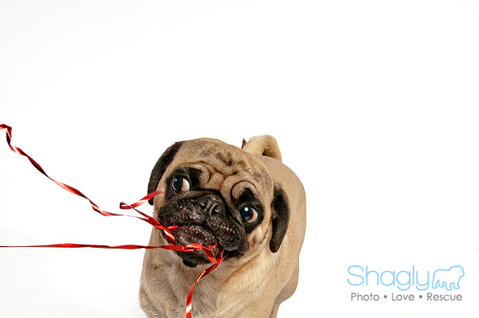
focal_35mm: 39
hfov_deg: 49.6
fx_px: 518
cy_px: 159
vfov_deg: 34.1
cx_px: 240
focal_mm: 26
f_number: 14
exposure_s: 1/250
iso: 200
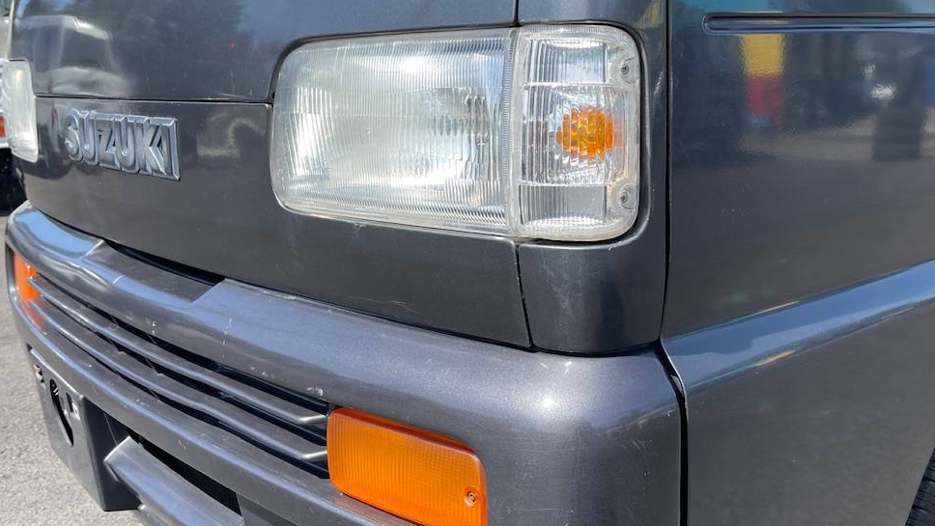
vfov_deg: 32.8
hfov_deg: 54.7
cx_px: 583
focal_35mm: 36
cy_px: 238
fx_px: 893
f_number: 1.6
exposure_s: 1/1119
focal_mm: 5.1
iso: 32
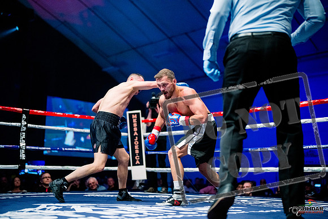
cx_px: 164
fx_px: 456
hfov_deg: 39.6
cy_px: 110
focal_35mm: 50
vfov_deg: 27.0
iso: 6400
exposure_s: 1/1600
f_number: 1.4
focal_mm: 50
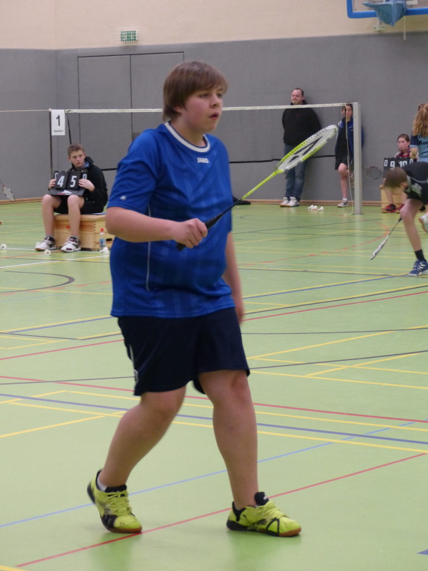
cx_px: 214
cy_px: 286
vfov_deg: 17.6
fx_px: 1846
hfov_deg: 13.2
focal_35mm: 112
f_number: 2.8
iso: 320
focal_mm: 20.1
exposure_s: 1/60
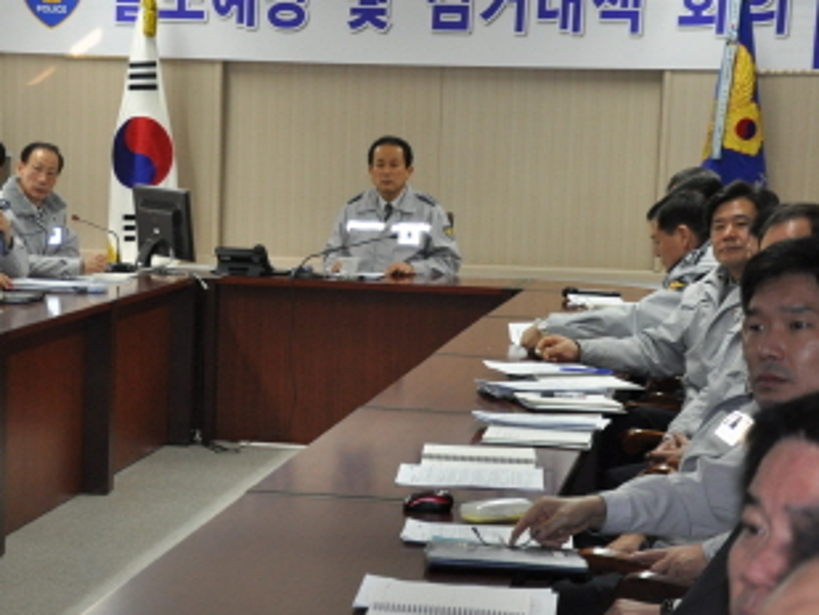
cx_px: 241
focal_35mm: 98
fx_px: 2320
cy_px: 339
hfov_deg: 19.9
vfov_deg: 15.1
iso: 800
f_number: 4.8
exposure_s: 1/100
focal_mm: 42
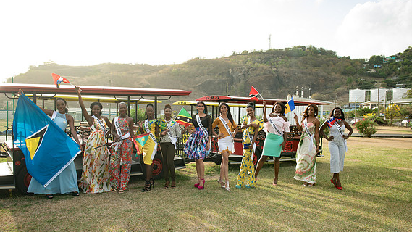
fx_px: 339
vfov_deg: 37.7
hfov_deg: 62.6
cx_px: 203
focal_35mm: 31
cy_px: 132
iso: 80
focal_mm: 29
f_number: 6.3
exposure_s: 1/100
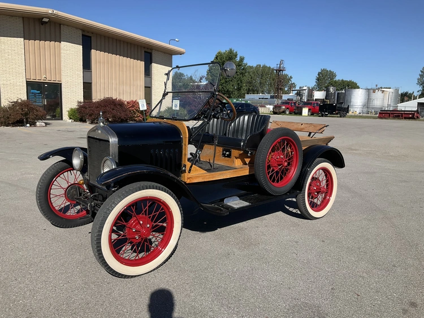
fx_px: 355
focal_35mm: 29
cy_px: 159
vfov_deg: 48.3
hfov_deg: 61.6
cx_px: 212
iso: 25
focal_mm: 3
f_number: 1.8
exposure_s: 1/2141
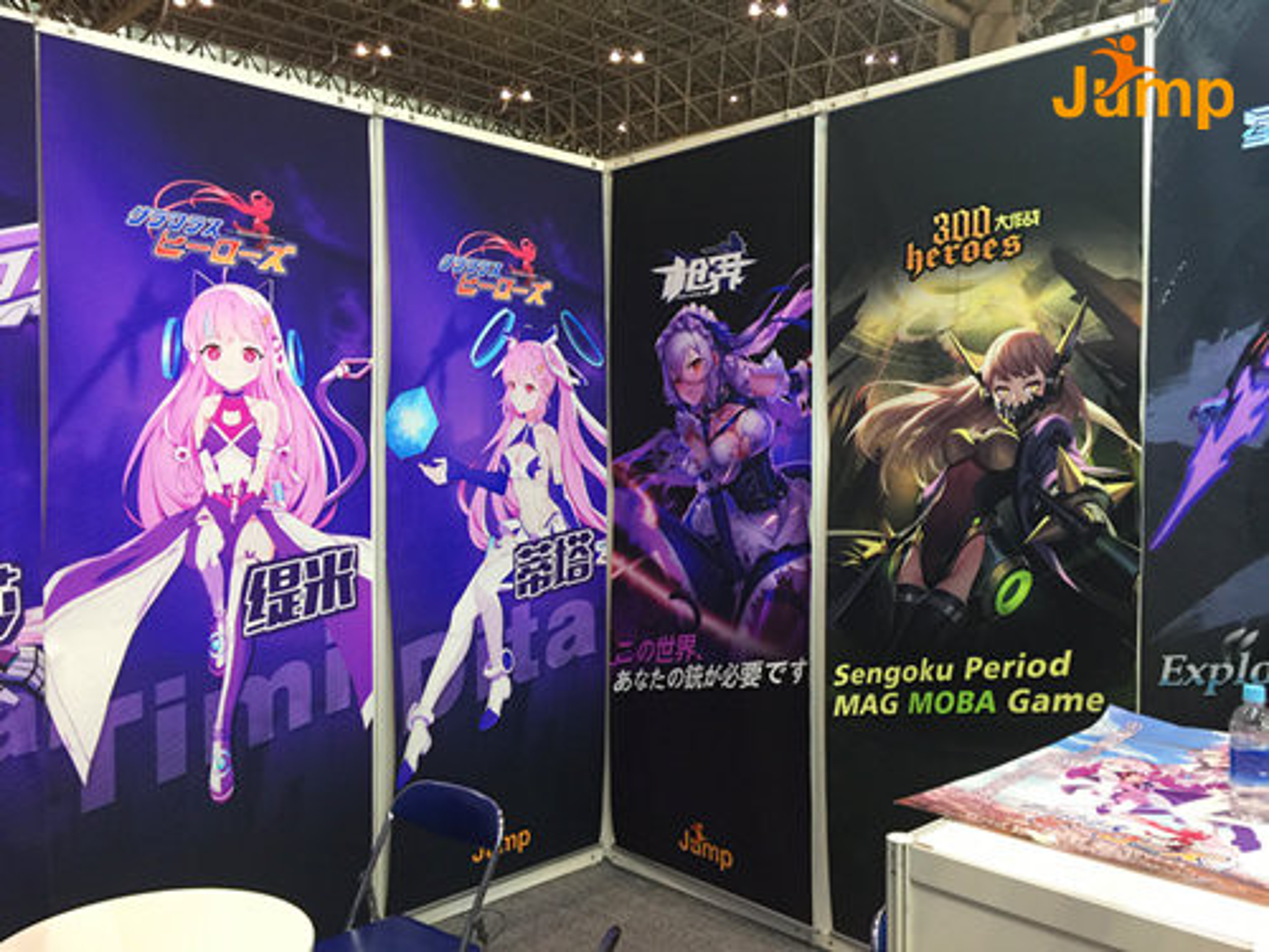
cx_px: 634
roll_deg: -1.5
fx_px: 1063
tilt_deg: -2.4
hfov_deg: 61.7
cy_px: 476
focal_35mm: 29
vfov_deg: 48.2
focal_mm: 4.15
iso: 64
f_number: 2.2
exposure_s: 1/17
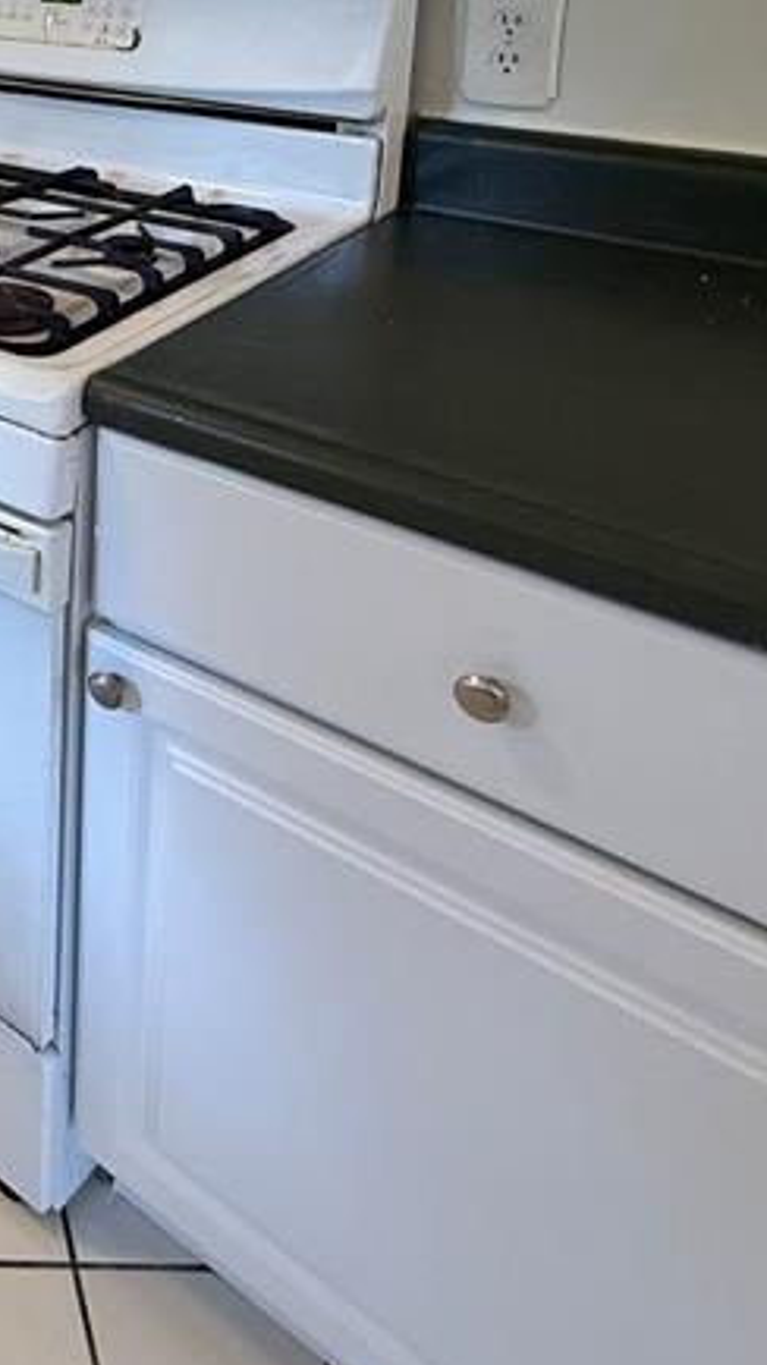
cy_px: 198
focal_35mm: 36
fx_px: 1302
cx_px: -311
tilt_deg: -14.9
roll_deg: +3.3
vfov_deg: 50.5
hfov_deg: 26.2
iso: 320
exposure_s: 1/60
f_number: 2.2
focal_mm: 2.22
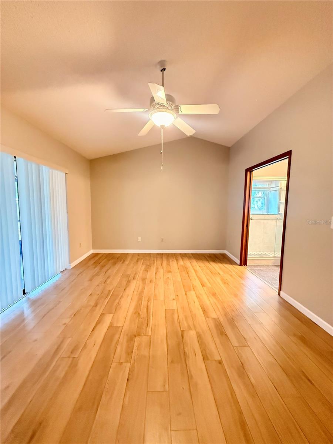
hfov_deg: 85.7
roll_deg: -0.8
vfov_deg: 102.1
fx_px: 180
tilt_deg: -3.9
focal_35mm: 14
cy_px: 222
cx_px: 166
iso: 1000
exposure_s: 1/60
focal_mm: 2.22
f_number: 2.2
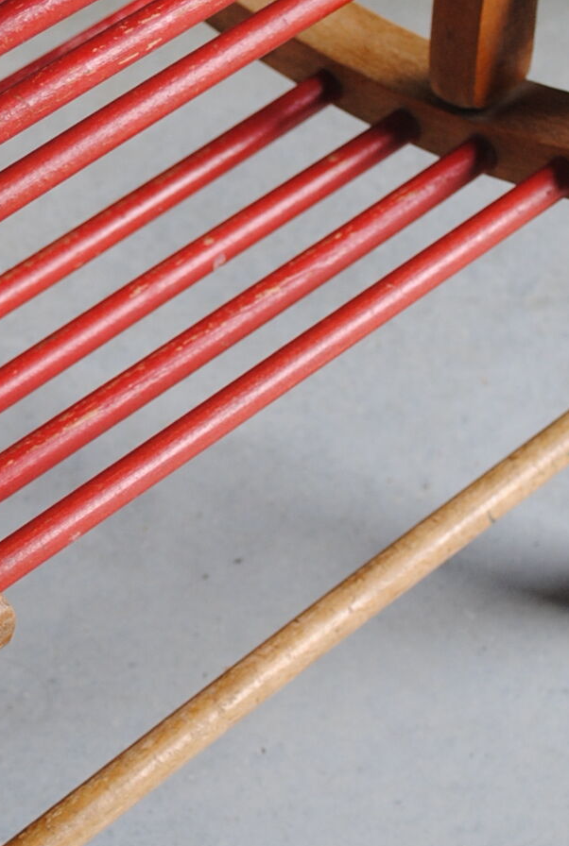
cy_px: 407
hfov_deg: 10.9
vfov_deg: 16.2
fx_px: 2971
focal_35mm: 126
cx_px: 49
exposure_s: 1/80
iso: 200
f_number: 4.5
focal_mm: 26
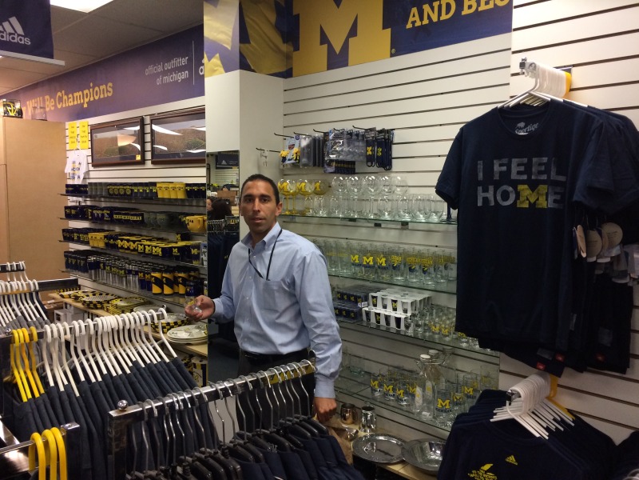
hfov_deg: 61.7
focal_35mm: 29
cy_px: 240
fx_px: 535
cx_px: 320
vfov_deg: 48.2
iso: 64
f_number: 2.2
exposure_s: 1/30
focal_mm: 4.15
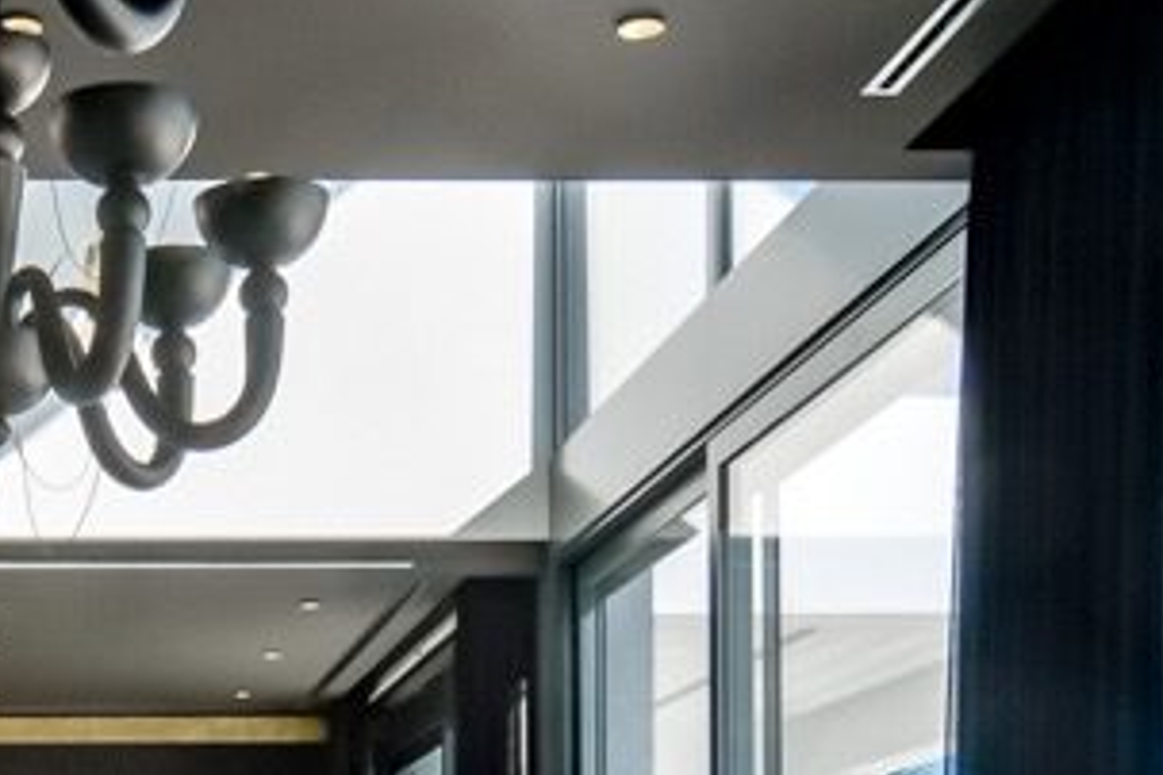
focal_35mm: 74
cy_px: 1019
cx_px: 12
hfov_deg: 26.0
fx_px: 2390
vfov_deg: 17.3
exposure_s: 1/320
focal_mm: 14
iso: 400
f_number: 9
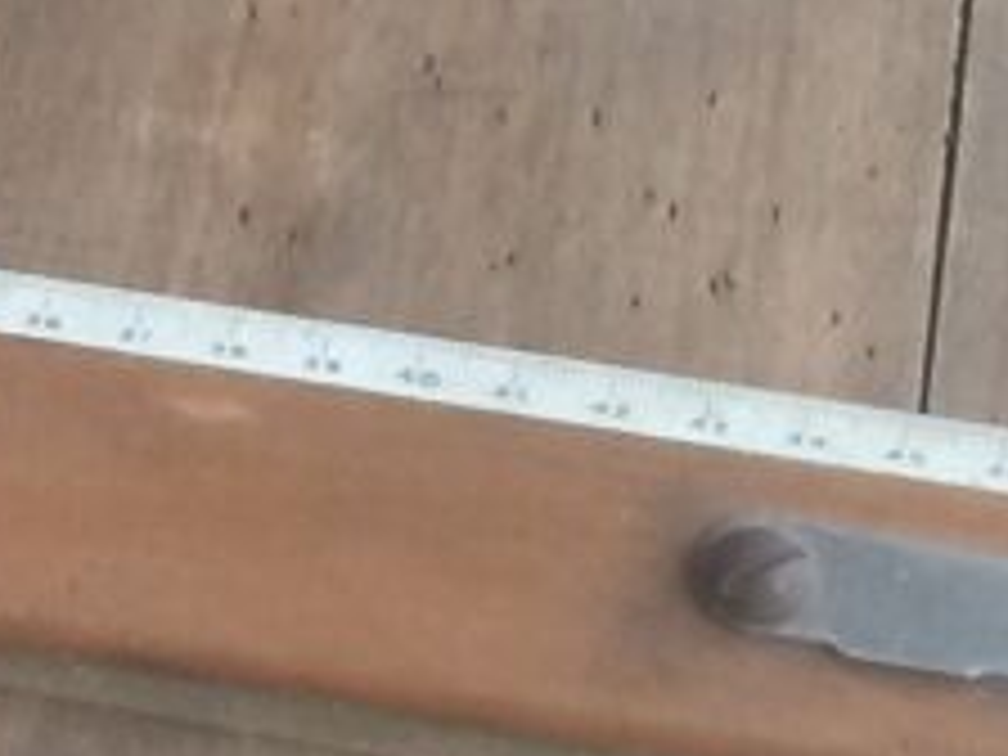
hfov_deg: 8.8
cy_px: -72
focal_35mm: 211
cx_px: -1071
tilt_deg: -32.2
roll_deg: +1.8
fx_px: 6144
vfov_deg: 7.0
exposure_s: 1/33
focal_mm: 4.15
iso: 100
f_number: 2.2
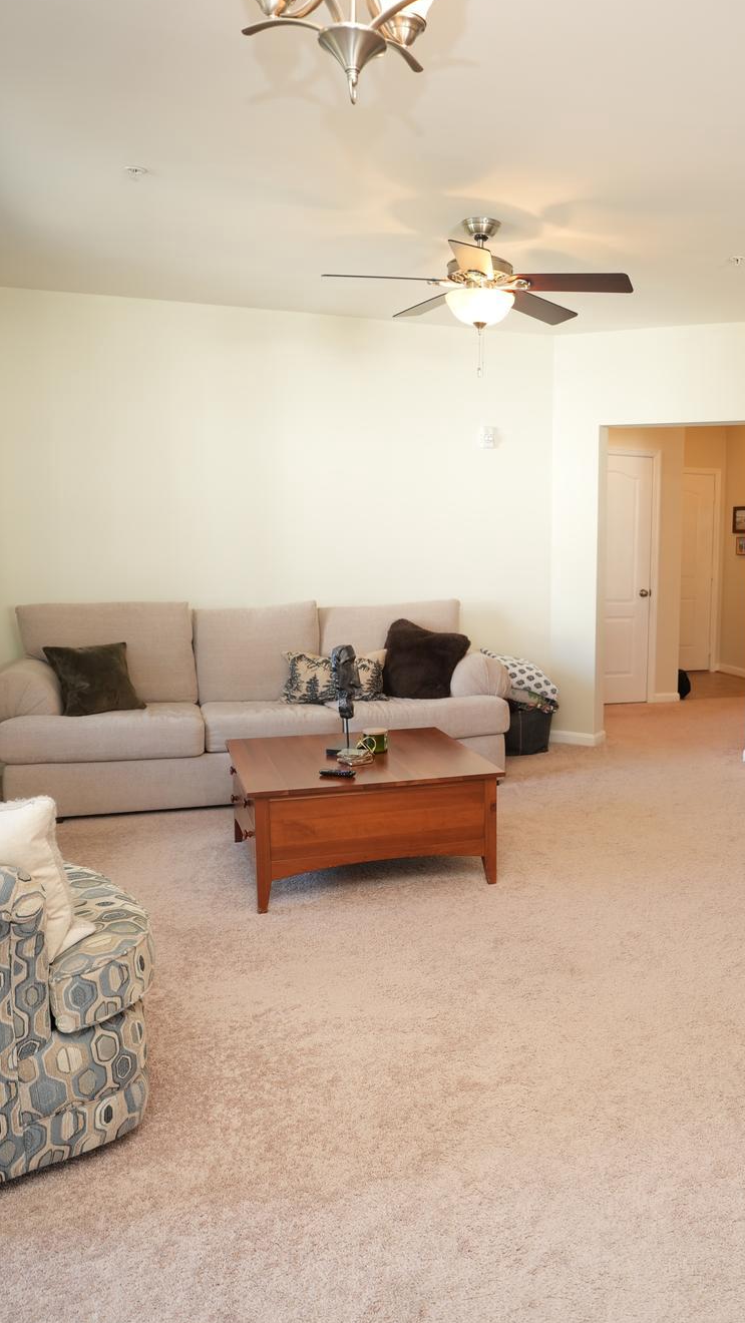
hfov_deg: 41.4
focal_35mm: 27
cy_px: 653
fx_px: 947
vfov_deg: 69.9
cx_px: 577
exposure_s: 1/60
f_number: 2.8
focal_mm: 16.6
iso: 400
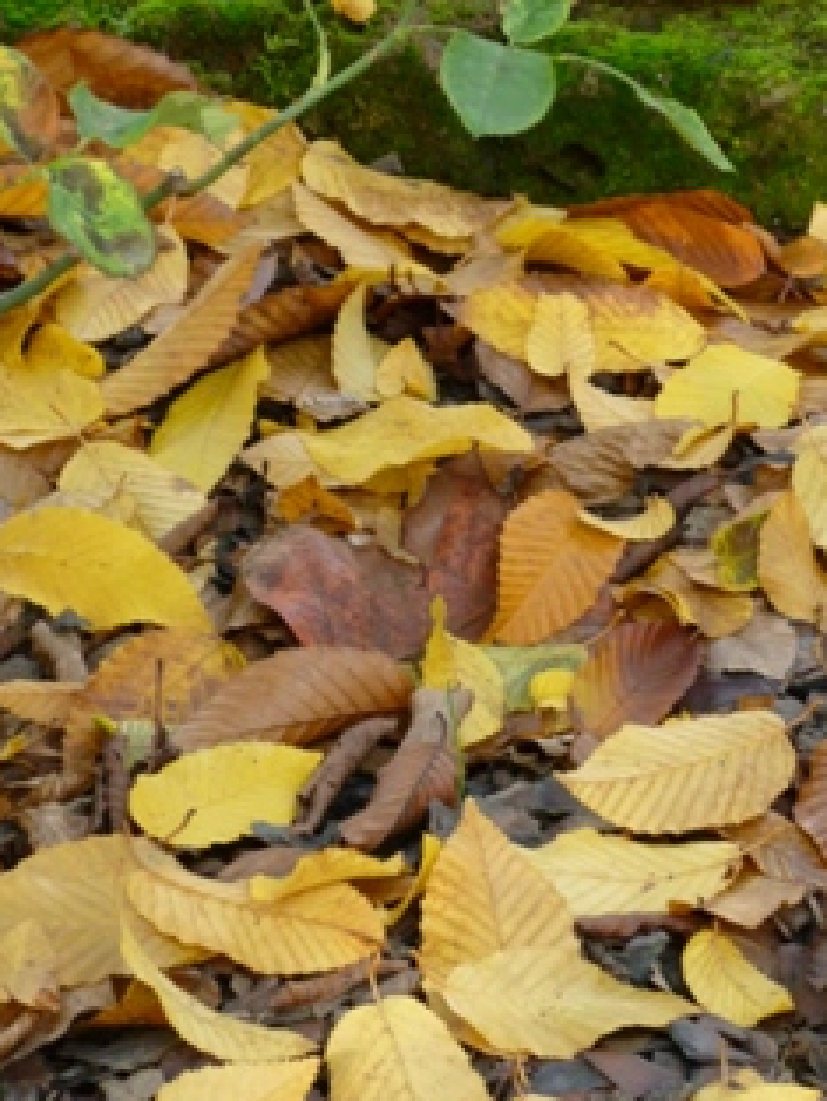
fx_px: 9104
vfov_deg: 6.9
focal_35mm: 286
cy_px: 682
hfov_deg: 5.2
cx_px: 352
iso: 400
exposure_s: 1/100
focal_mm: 40
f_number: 5.9
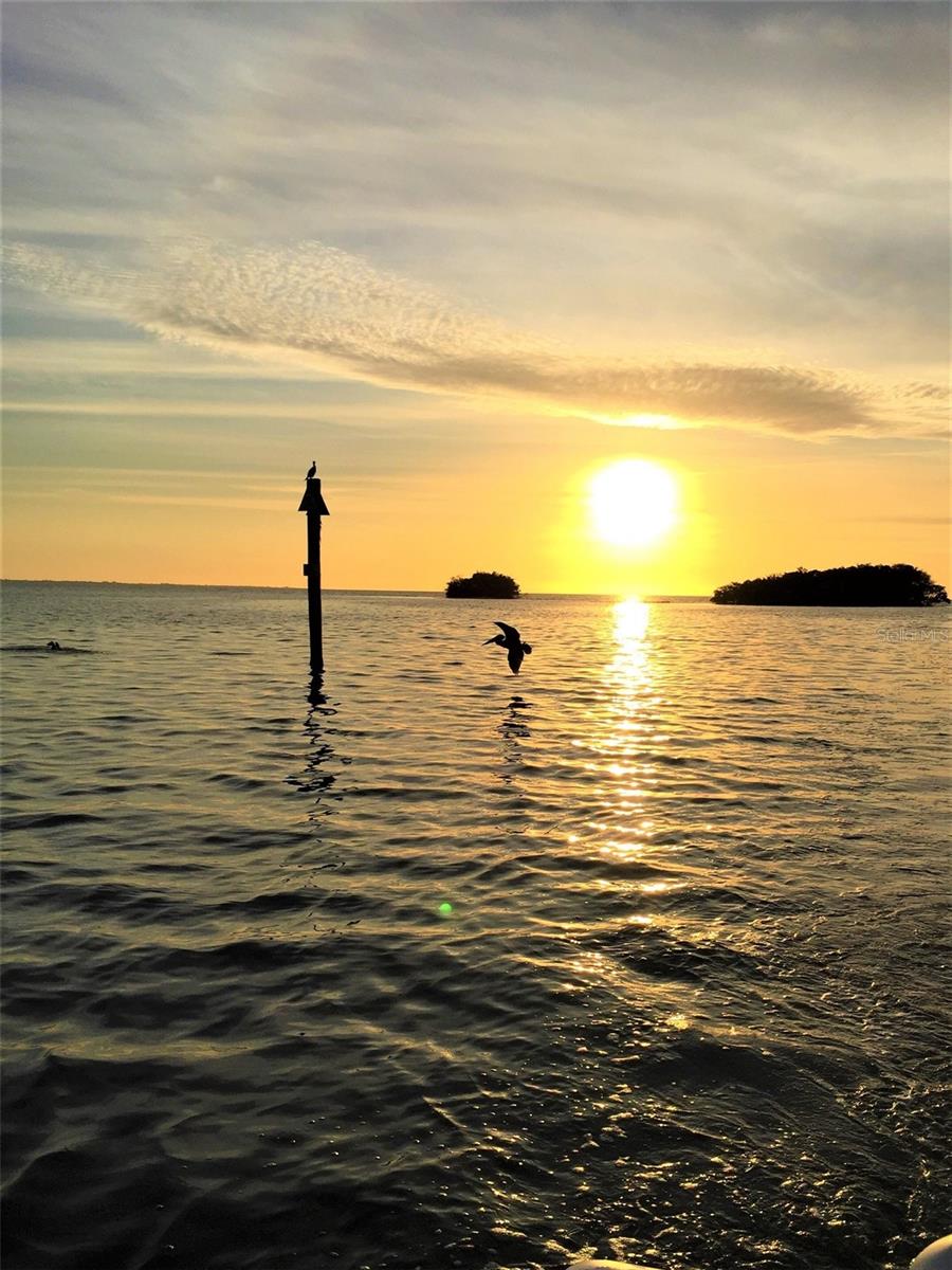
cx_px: 476
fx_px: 1063
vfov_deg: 61.7
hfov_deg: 48.2
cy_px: 635
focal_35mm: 29
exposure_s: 1/4405
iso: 32
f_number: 2.2
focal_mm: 4.15
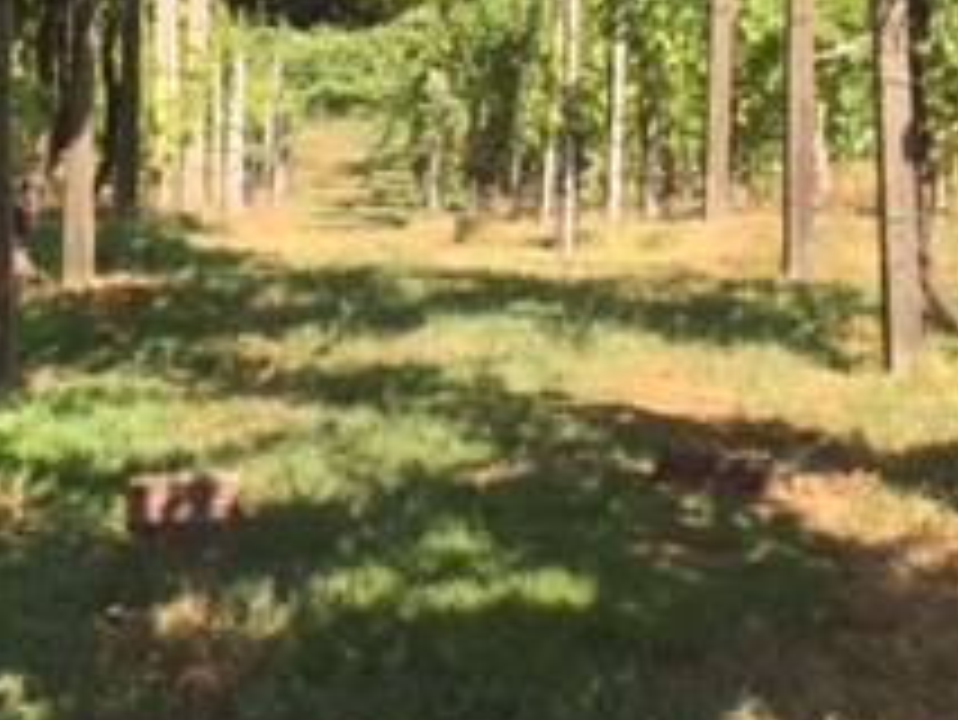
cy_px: -81
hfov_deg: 22.5
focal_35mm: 87
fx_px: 2409
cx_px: 454
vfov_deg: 16.5
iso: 32
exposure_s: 1/670
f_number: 2.2
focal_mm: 4.15
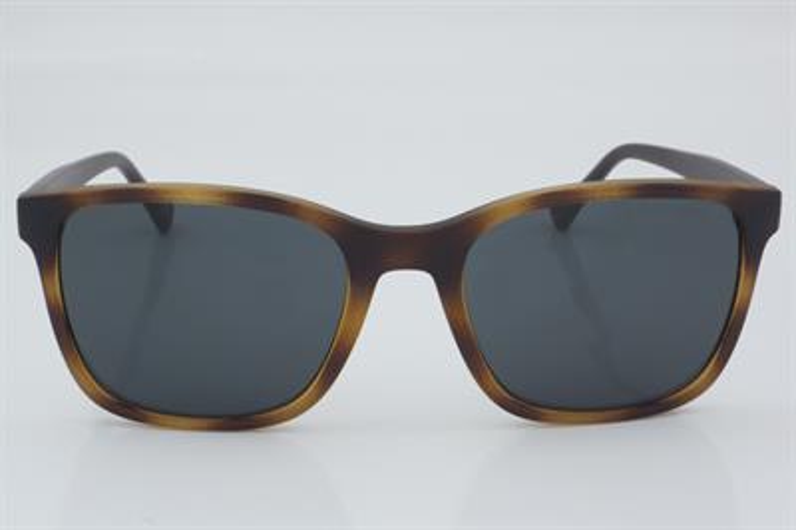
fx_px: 1823
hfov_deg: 24.6
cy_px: 265
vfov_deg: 16.5
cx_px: 398
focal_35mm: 82
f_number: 32
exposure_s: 1/4
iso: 100
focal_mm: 55
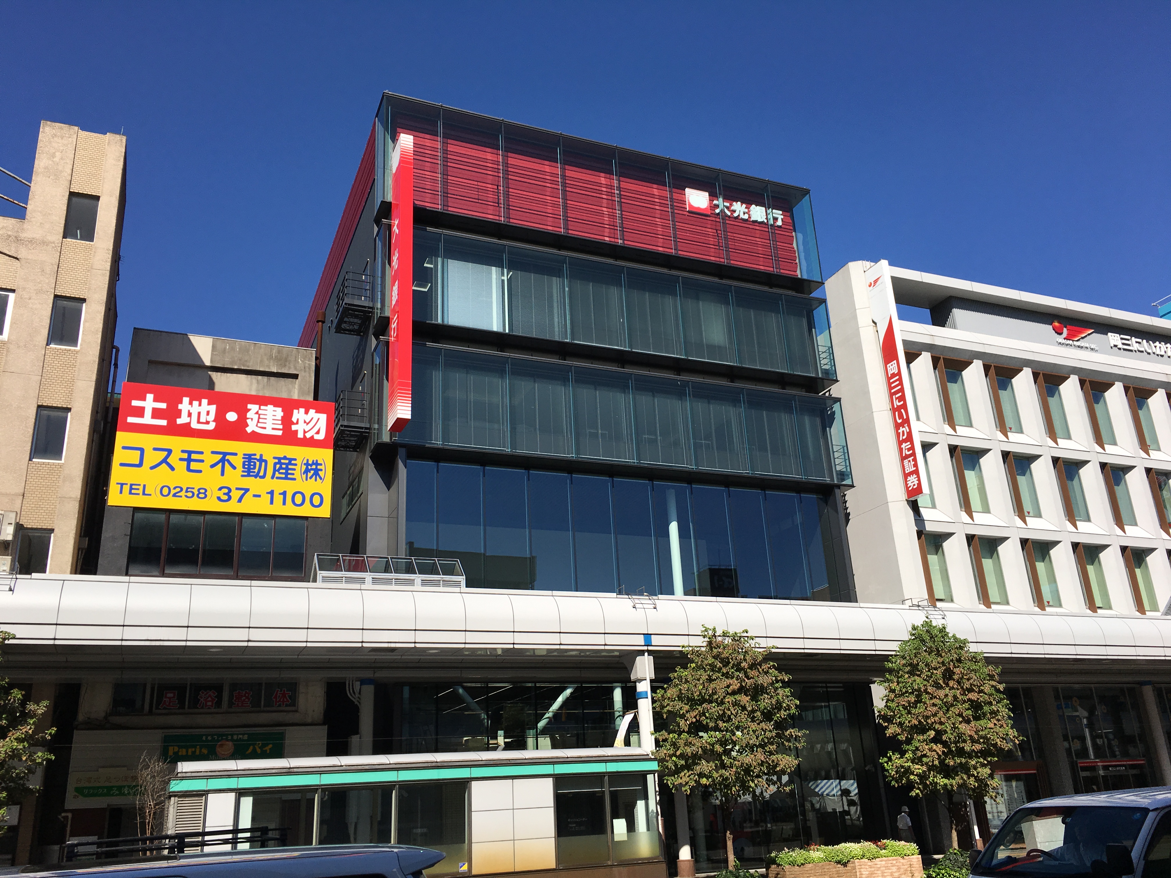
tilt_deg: +21.2
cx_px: 586
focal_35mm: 29
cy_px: 439
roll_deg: +2.6
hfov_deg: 61.7
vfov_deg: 48.2
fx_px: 981
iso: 25
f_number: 2.2
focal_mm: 4.15
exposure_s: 1/2404
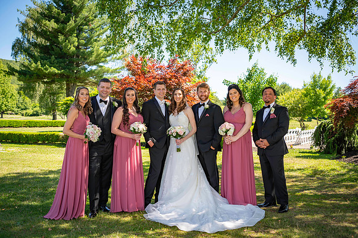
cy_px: 119
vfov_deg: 36.8
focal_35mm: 36
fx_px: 358
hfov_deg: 53.2
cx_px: 179
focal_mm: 36
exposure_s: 1/800
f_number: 3.2
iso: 100
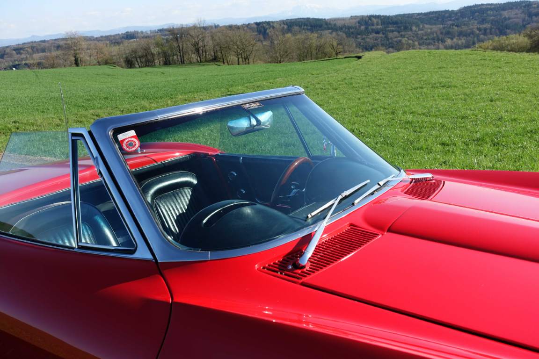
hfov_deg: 51.9
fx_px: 554
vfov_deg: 35.9
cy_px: 180
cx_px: 270
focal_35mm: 37
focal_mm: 13.72
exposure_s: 1/640
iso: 125
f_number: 4
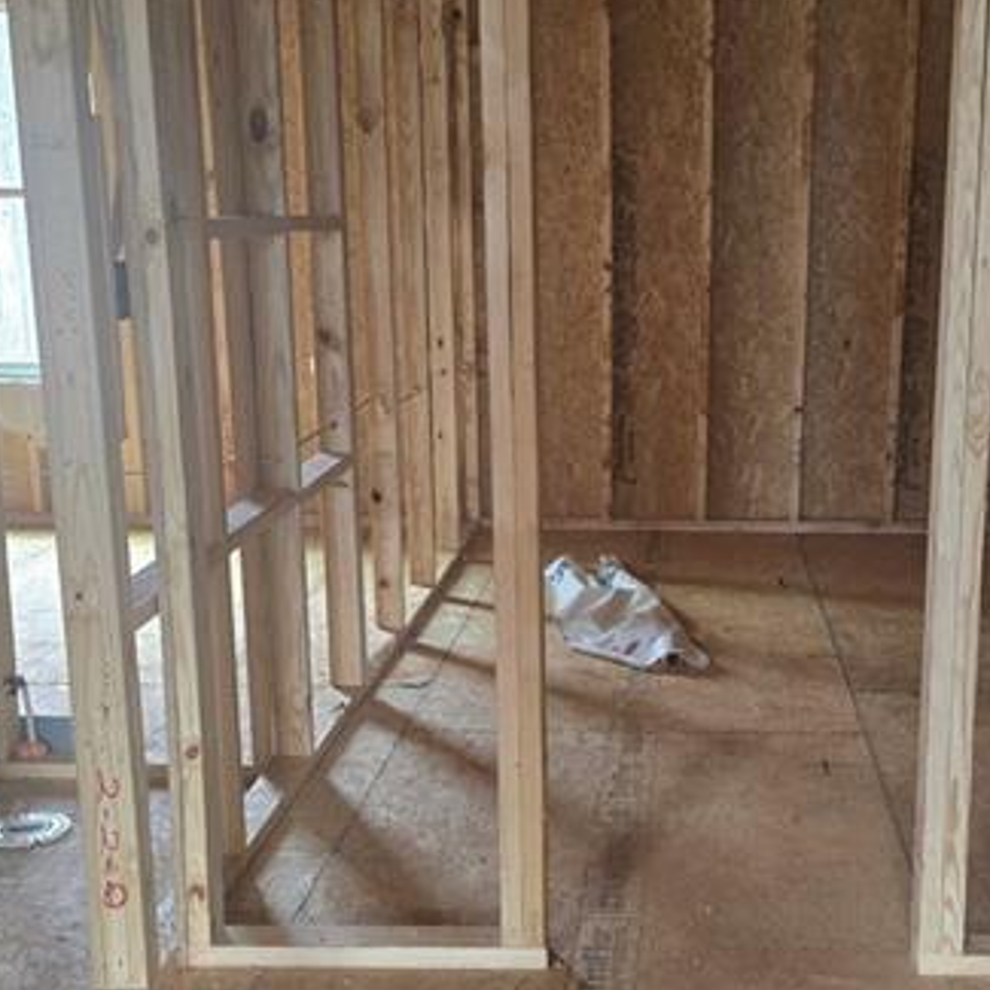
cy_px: 609
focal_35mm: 48
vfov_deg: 35.2
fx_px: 1553
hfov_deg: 35.0
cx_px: 661
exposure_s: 1/120
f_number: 1.7
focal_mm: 6.3
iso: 1000
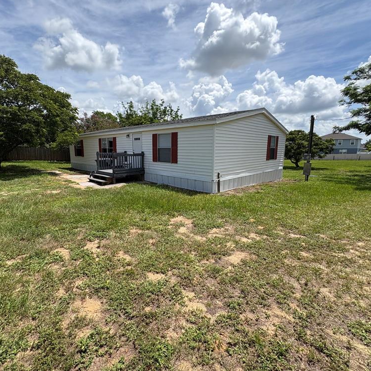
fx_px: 206
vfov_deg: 84.0
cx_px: 166
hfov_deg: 83.7
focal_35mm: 17
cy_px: 182
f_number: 2.2
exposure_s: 1/1600
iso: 40
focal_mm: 2.22
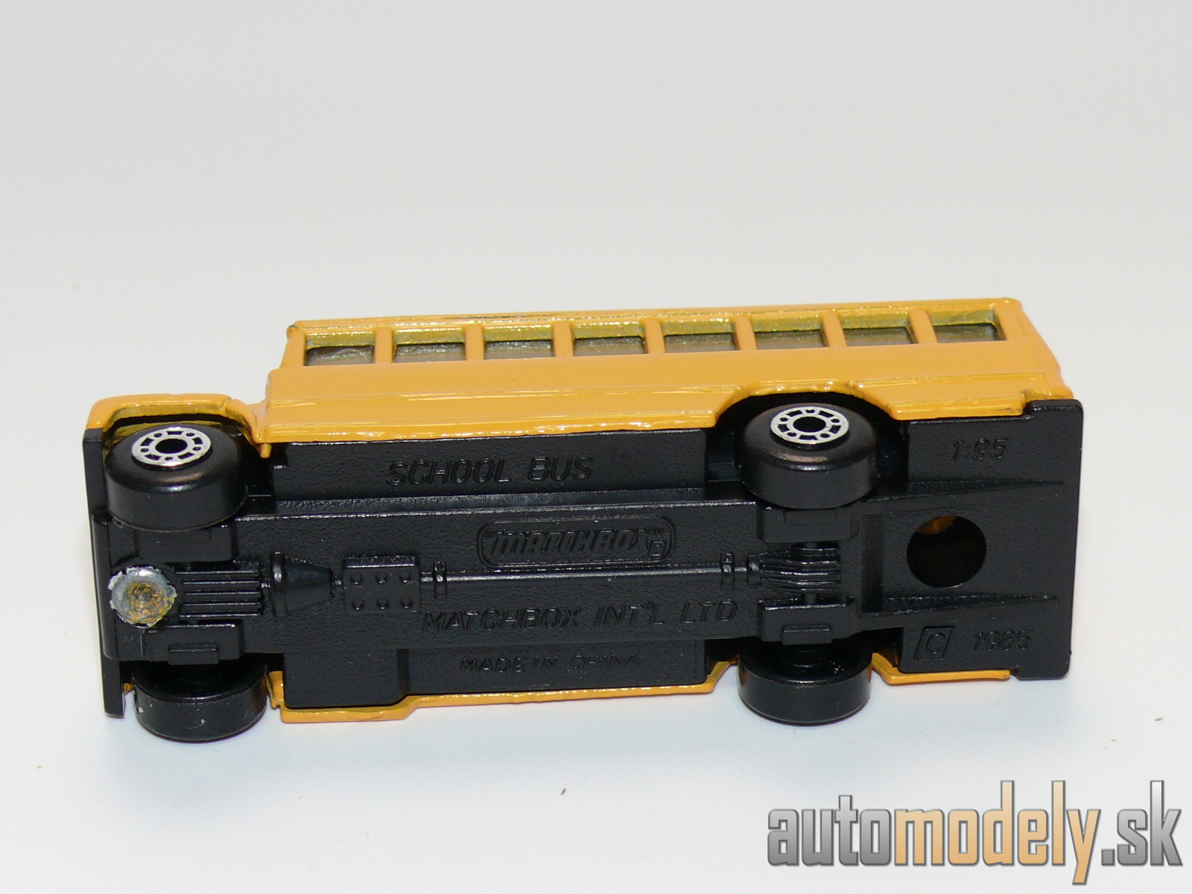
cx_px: 596
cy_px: 447
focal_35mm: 97
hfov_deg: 20.2
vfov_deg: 15.2
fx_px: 3340
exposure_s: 1/30
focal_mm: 13.1
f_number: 4
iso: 100
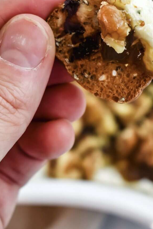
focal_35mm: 150
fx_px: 956
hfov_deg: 9.1
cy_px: 24
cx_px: 128
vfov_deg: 13.6
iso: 400
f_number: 5.6
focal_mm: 48
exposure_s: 1/125
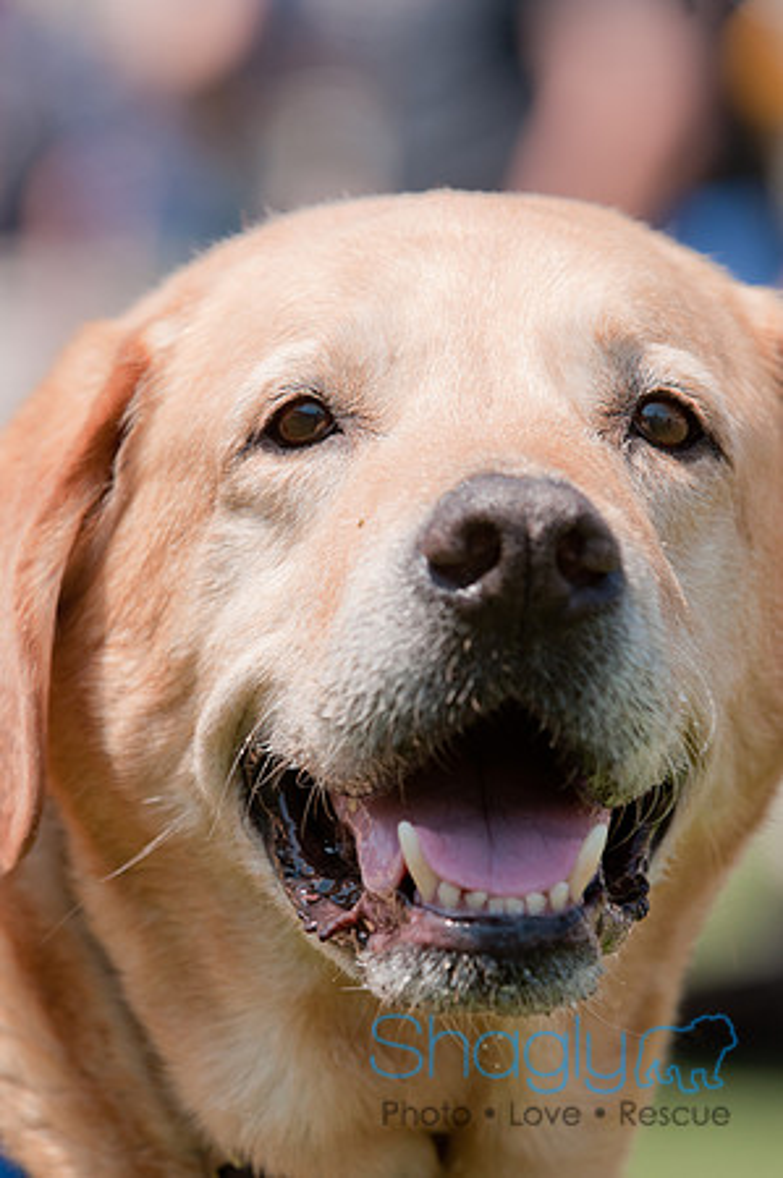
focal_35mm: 232
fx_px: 7602
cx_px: 392
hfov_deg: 5.9
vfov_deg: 8.9
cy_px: 589
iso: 200
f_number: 5.6
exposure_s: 1/640
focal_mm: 155
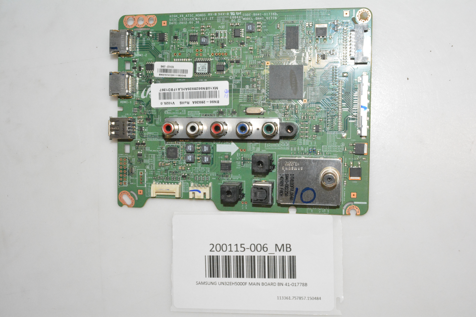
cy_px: 158
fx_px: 575
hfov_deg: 45.0
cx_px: 238
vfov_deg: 30.8
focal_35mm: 44
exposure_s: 1/200
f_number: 29
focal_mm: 29
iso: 6400
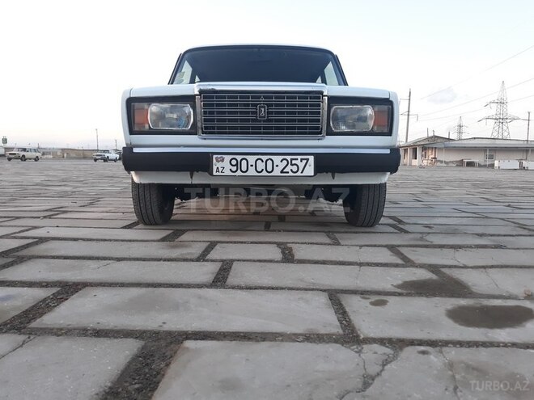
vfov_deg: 51.4
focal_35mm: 27
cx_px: 267
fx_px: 417
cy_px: 200
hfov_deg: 65.3
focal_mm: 3.71
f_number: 1.7
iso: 50
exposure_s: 1/100
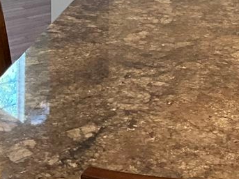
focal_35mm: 127
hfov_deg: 15.1
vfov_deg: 11.0
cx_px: 263
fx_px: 877
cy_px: -128
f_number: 1.8
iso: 100
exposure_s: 1/60
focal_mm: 3
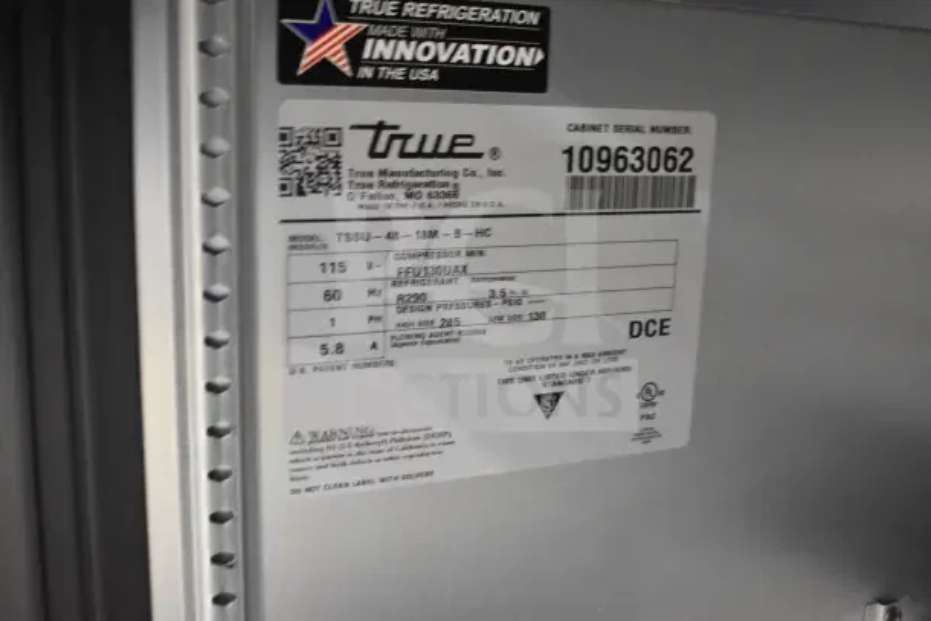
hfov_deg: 51.3
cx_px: 466
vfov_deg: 35.5
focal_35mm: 38
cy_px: 310
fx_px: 970
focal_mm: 25
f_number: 4
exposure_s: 1/50
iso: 6400
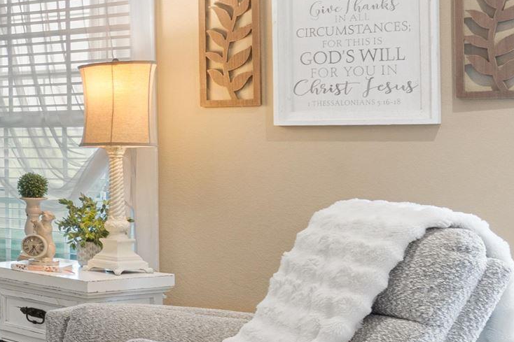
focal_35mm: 69
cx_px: -443
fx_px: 986
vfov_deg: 19.7
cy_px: 127
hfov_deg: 19.9
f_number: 8
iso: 100
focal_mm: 11
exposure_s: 2
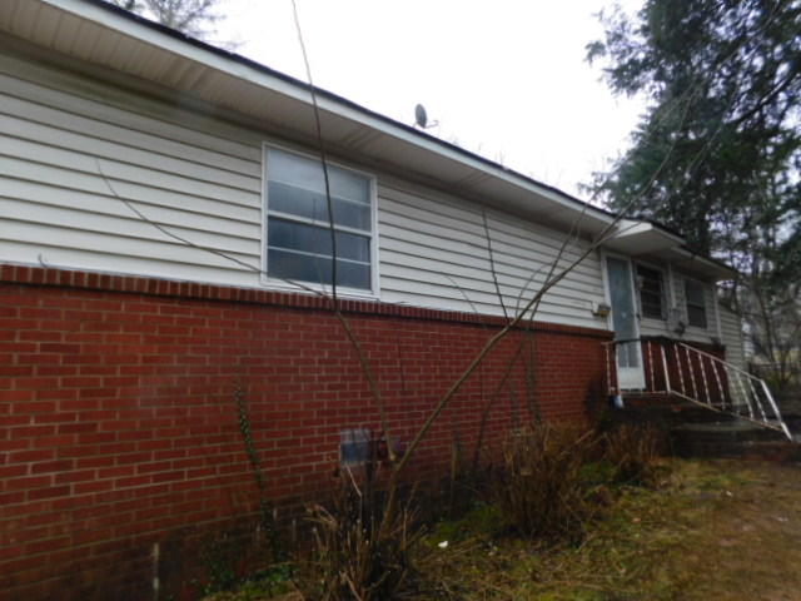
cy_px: 300
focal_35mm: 23
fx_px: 532
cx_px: 400
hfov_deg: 73.9
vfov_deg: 58.9
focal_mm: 4
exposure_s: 1/80
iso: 125
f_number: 3
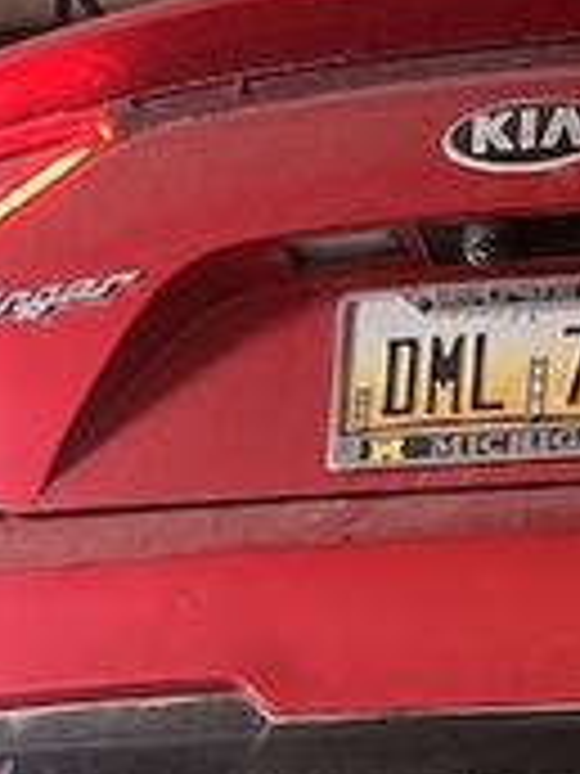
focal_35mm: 101
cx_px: 647
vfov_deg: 16.5
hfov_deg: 14.3
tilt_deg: -1.2
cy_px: 1370
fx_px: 2256
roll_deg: +0.5
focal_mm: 5.1
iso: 160
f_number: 1.6
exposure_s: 1/60
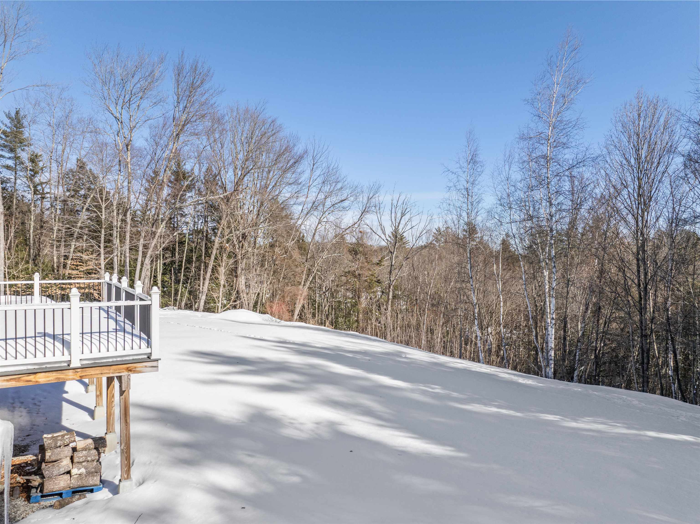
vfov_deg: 56.8
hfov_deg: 71.6
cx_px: 350
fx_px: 485
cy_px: 262
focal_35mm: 24
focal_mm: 12.29
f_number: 2.8
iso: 110
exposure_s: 1/1600
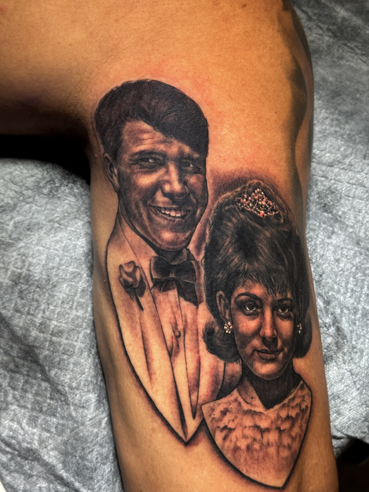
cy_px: 246
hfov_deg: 30.3
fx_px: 682
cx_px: 184
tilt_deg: -71.0
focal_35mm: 48
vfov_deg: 39.7
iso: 400
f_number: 1.78
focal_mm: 6.76
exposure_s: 1/40
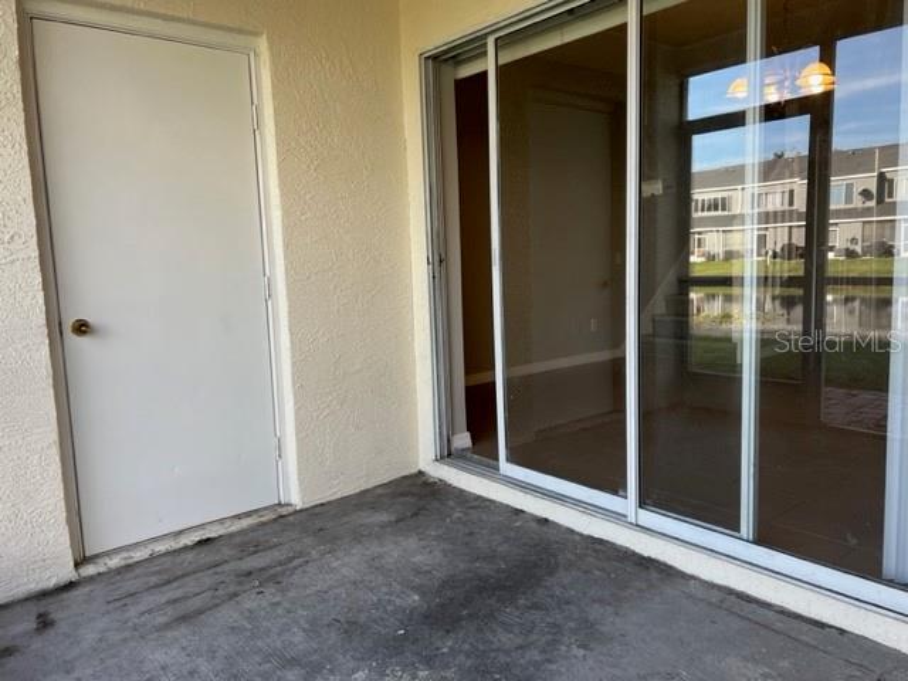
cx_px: 454
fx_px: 682
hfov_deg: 67.3
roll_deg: +1.8
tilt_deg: -7.5
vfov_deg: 53.1
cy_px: 340
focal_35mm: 26
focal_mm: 5.7
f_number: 1.5
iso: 40
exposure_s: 1/210
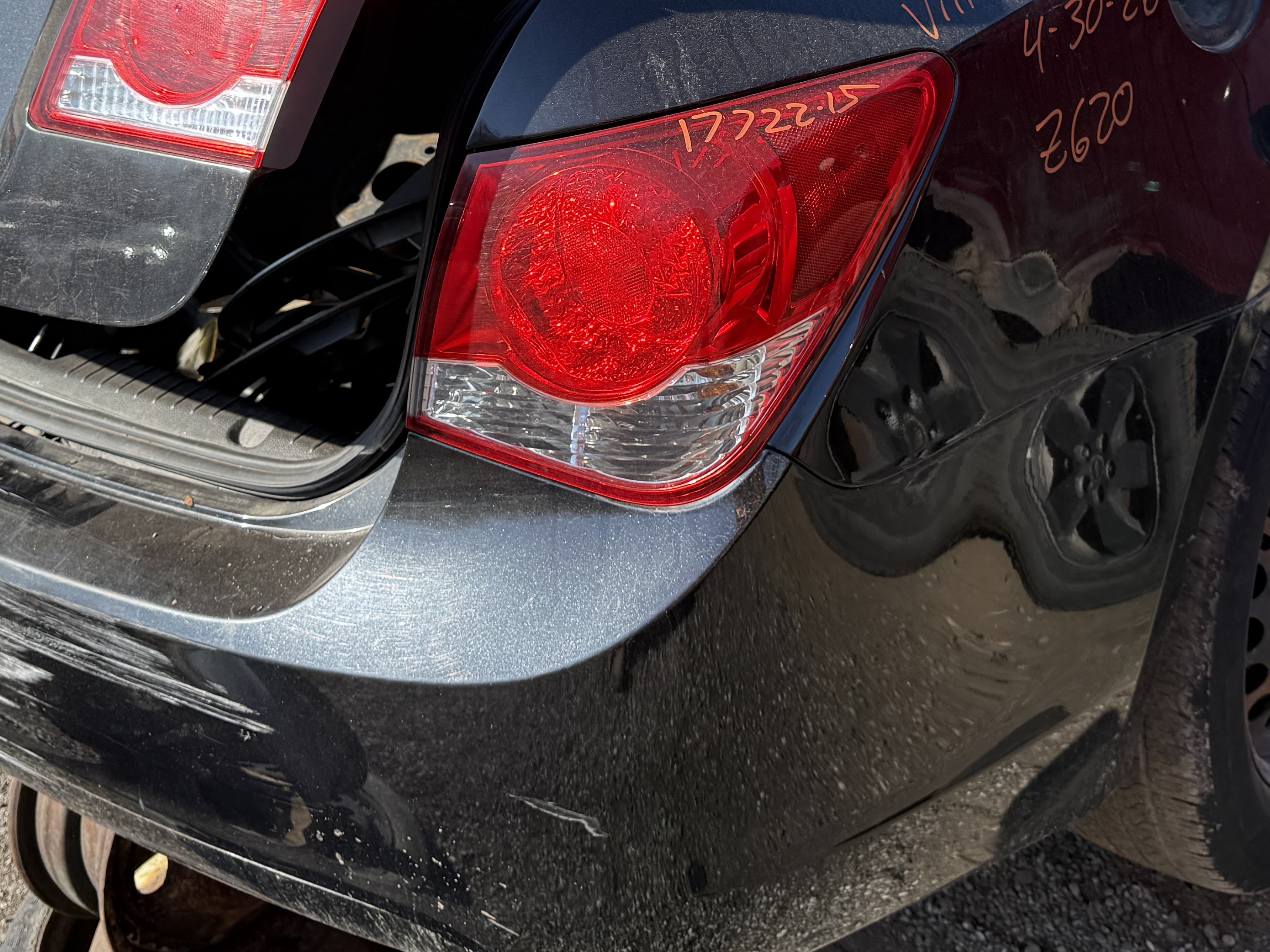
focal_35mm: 47
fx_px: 1724
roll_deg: +6.0
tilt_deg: -17.4
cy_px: 30
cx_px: 691
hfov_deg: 40.4
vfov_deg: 29.1
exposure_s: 1/2169
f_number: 1.78
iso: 100
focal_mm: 6.76
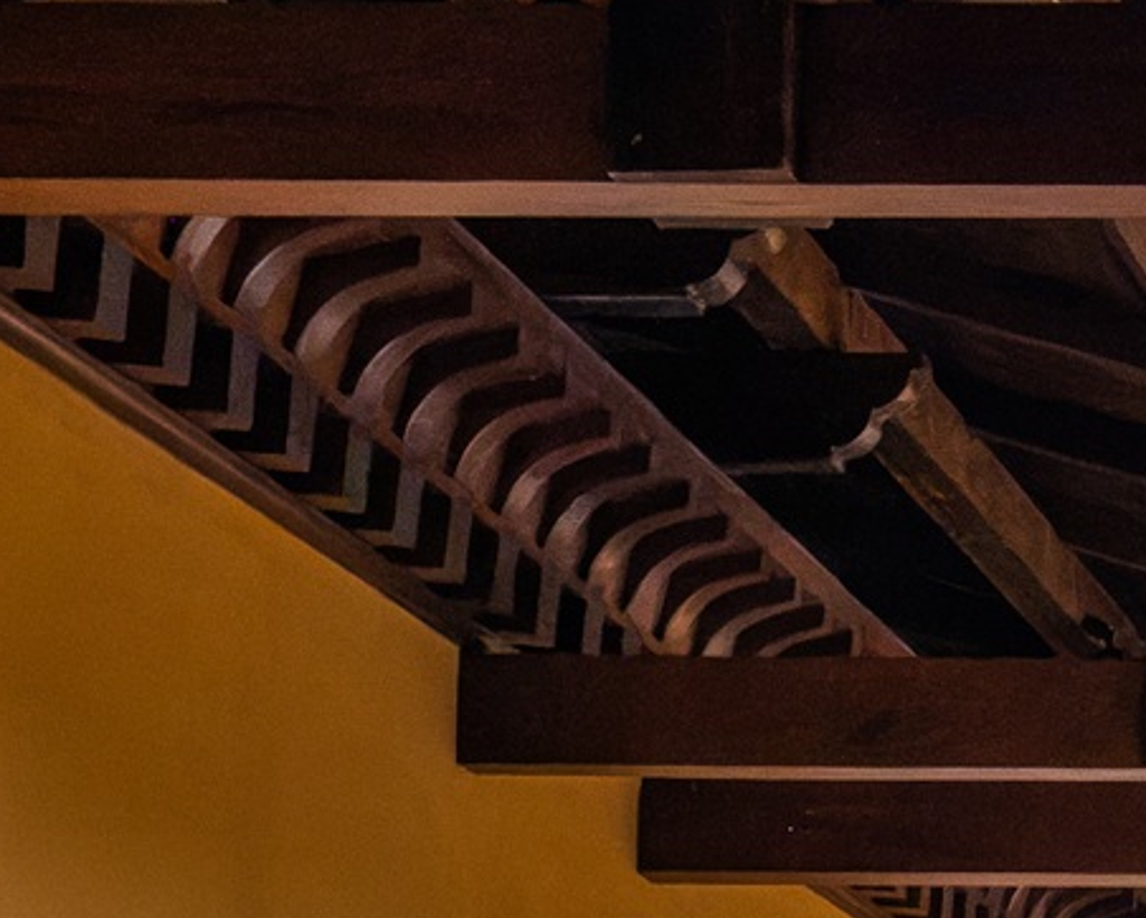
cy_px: 1506
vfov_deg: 10.7
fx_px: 4649
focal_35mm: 137
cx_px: 1985
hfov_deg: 12.9
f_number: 7.1
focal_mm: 14.6
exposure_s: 1/45
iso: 1000
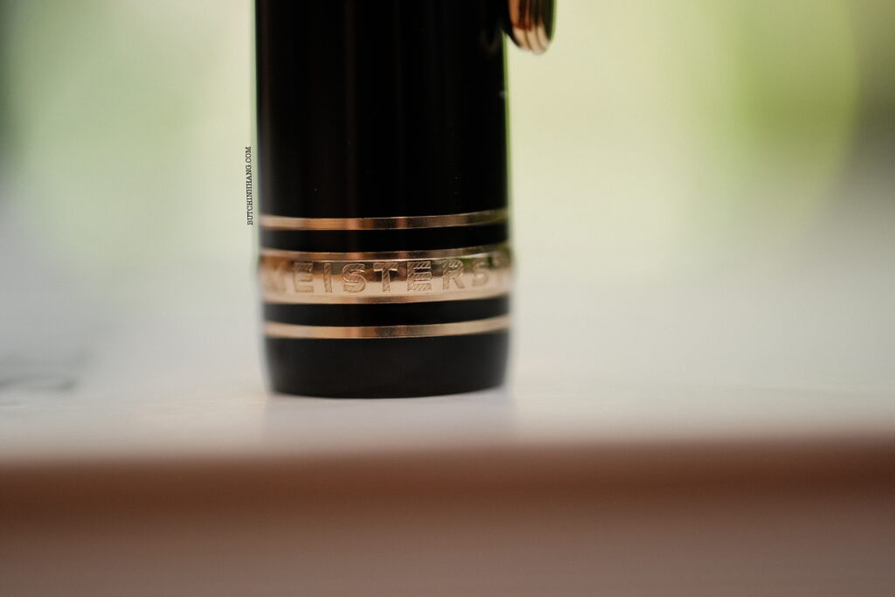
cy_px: 298
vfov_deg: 11.4
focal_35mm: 120
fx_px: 2984
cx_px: 448
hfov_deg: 17.1
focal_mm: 80
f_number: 2.8
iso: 320
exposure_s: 1/120
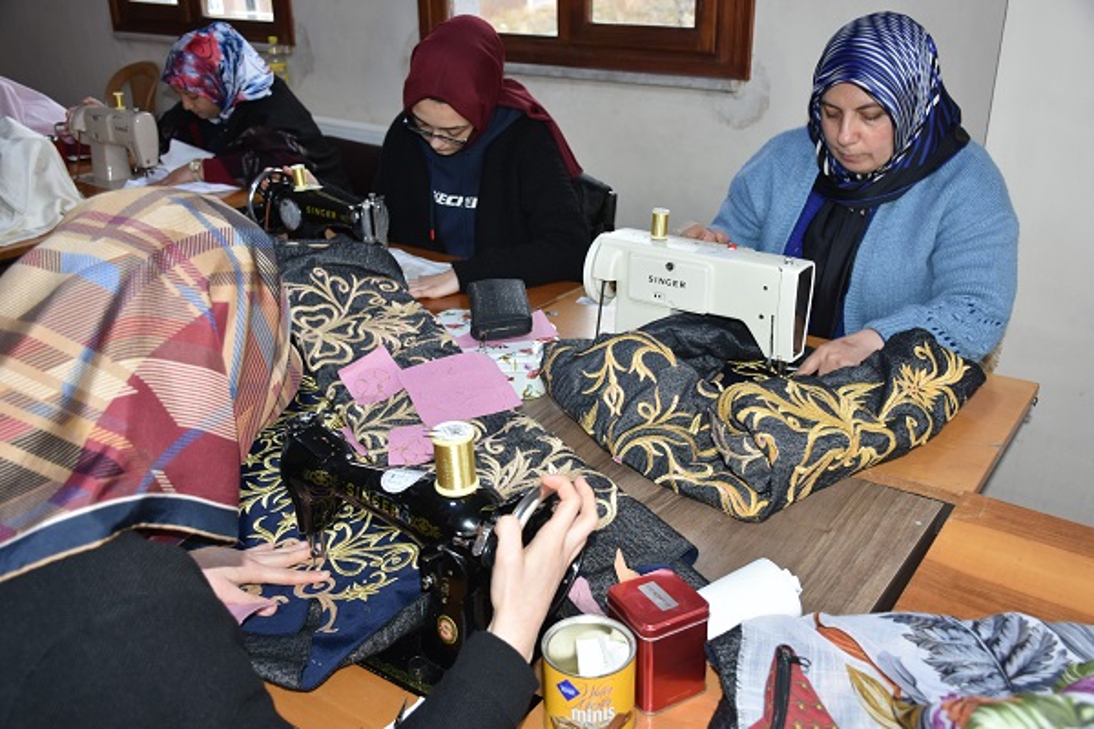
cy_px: 364
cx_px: 547
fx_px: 1003
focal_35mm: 33
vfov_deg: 40.0
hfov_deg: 57.2
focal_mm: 22
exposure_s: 1/60
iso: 400
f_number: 3.5
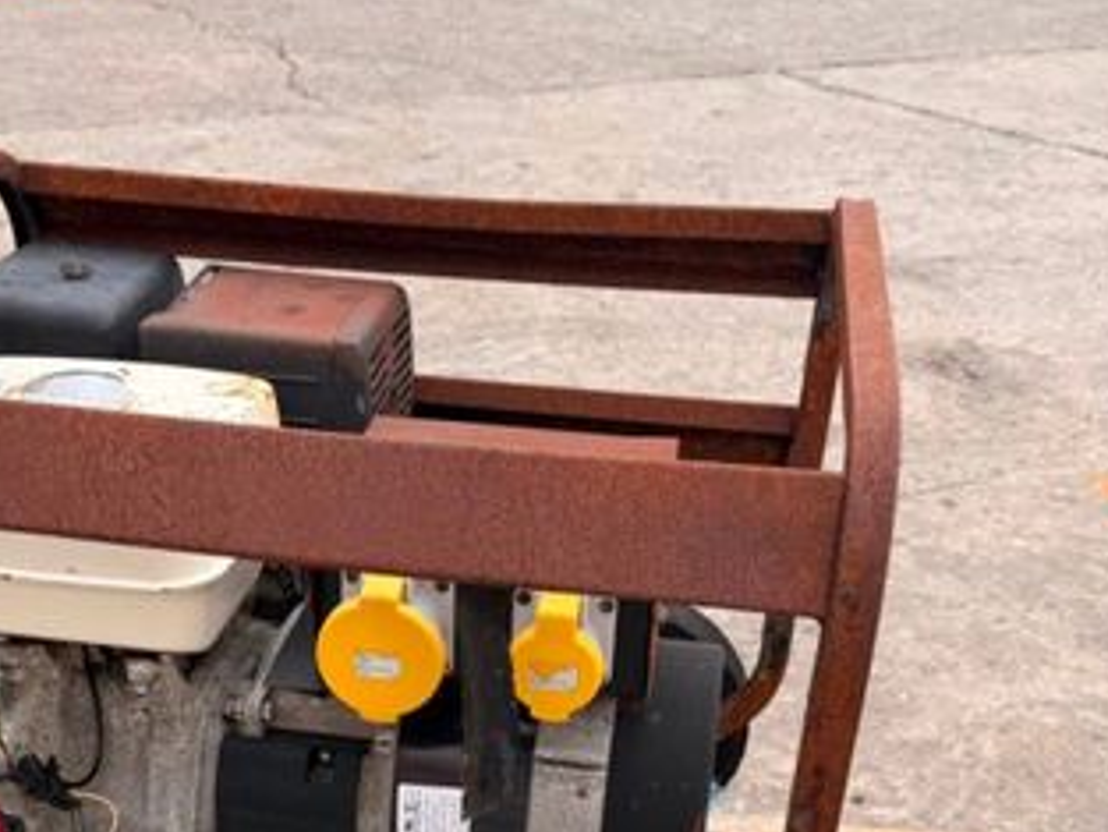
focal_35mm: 46
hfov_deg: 40.6
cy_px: 644
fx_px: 1473
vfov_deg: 30.9
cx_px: 350
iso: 80
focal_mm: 6.76
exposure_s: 1/1192
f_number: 1.78
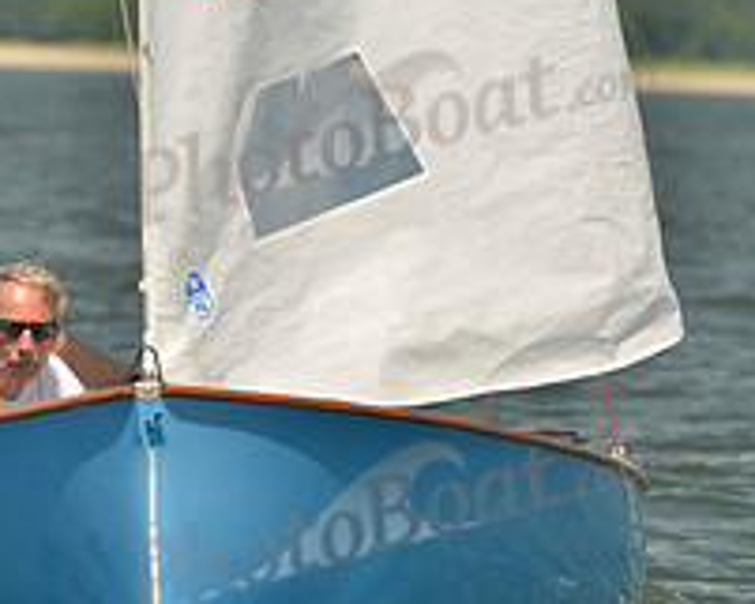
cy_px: 377
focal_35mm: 419
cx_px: -64
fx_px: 9367
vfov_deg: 3.7
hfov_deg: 4.6
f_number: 5
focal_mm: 155
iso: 200
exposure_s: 1/800
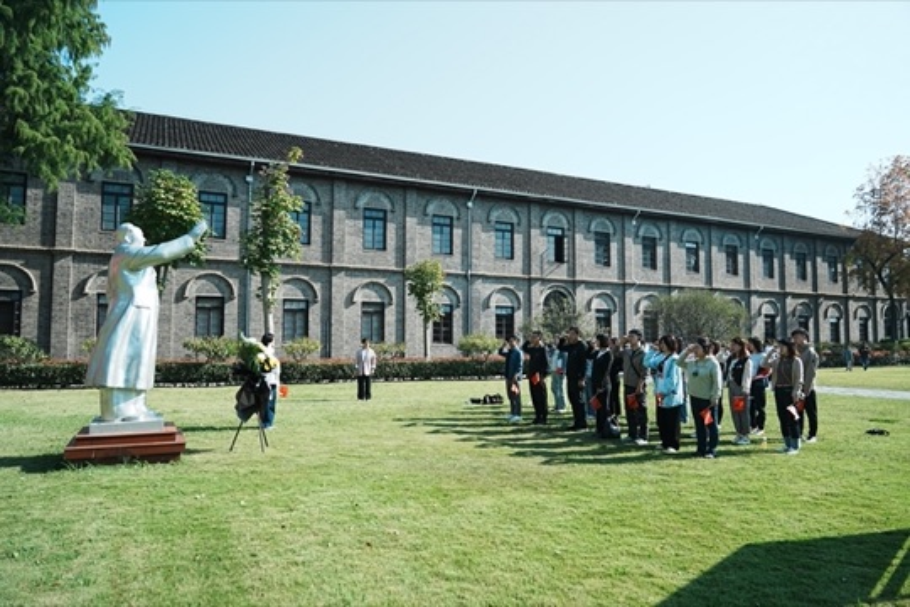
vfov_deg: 53.1
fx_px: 607
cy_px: 304
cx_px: 455
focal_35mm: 24
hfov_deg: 73.7
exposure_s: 1/640
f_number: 4
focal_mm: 24
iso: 100
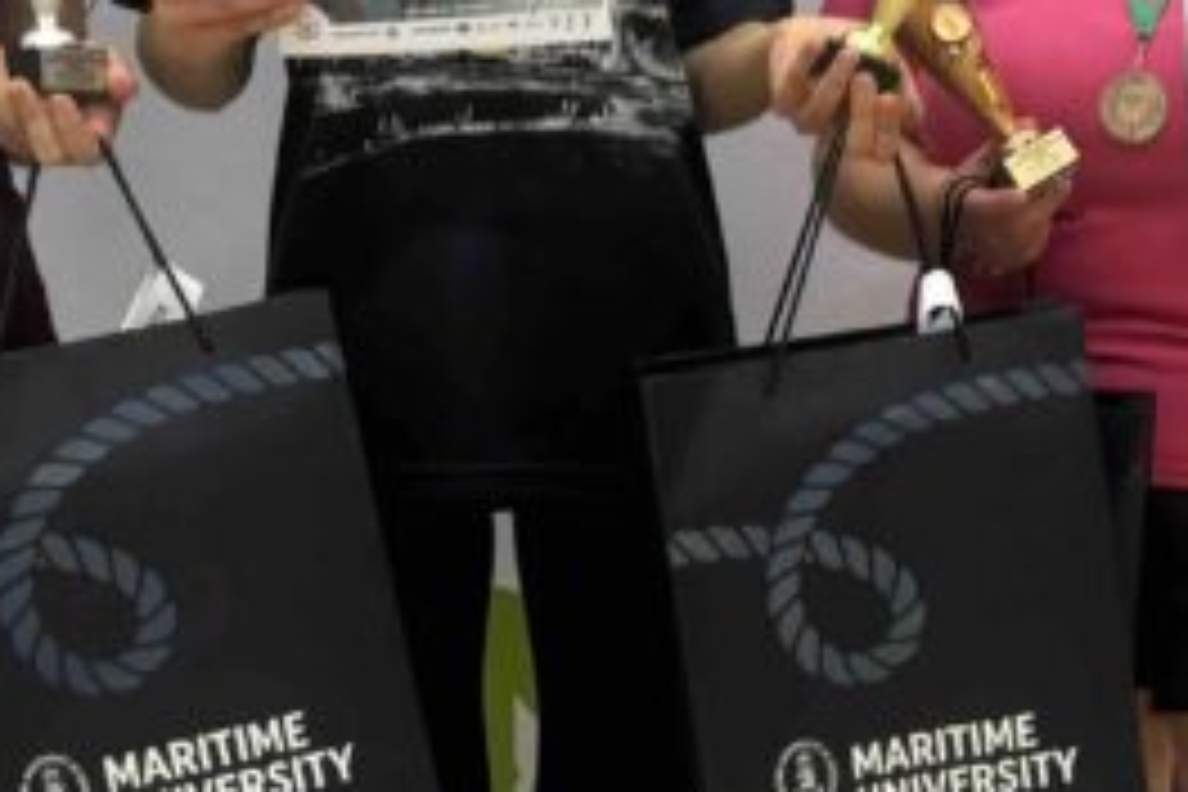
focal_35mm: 97
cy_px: 418
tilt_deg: +0.5
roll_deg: -1.0
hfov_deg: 20.7
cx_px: 1012
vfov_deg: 14.1
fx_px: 3201
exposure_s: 1/50
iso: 125
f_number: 1.78
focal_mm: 6.76
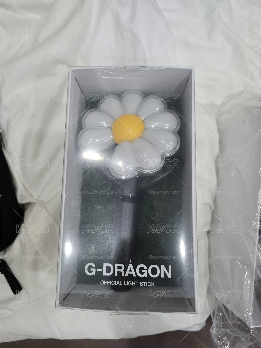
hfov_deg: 58.9
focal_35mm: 23
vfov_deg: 73.9
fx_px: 231
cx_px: 130
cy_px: 174
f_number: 1.7
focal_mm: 6.3
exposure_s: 1/120
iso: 160
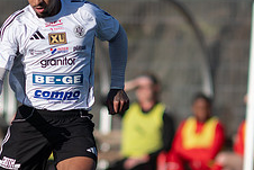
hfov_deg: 1.8
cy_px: 104
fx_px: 8140
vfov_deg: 1.2
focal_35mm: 1153
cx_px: 42
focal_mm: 300
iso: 100
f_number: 3.2
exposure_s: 1/2000
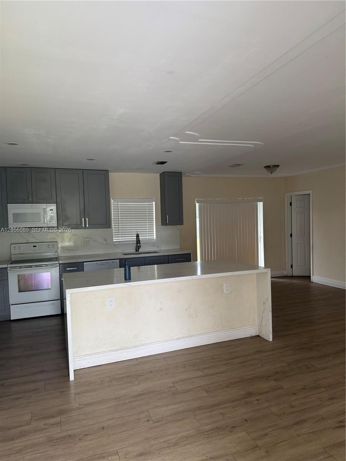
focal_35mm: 24
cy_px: 230
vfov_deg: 71.6
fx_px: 320
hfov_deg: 56.8
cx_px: 173
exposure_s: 1/121
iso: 200
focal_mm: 6.76
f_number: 1.78
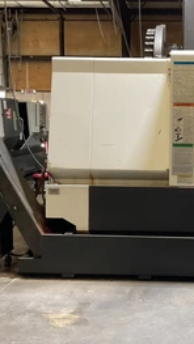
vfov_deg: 42.8
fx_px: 439
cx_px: 173
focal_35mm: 48
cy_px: 150
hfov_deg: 24.3
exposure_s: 1/40
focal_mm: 3
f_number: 1.8
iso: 250
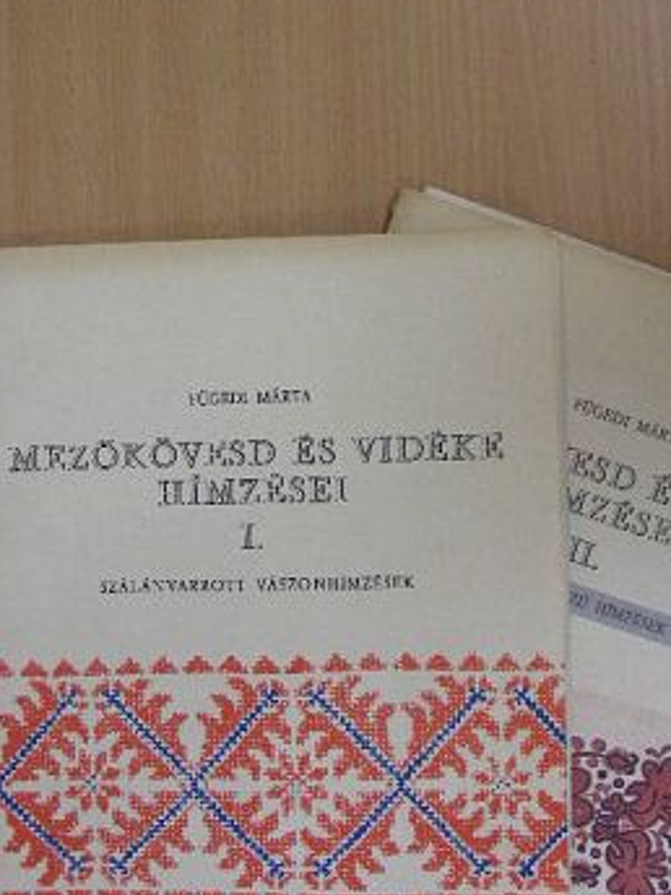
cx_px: 416
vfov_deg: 38.2
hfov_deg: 29.0
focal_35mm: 50
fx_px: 1292
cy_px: 470
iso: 200
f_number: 3.5
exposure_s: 1/27.5
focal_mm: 6.3
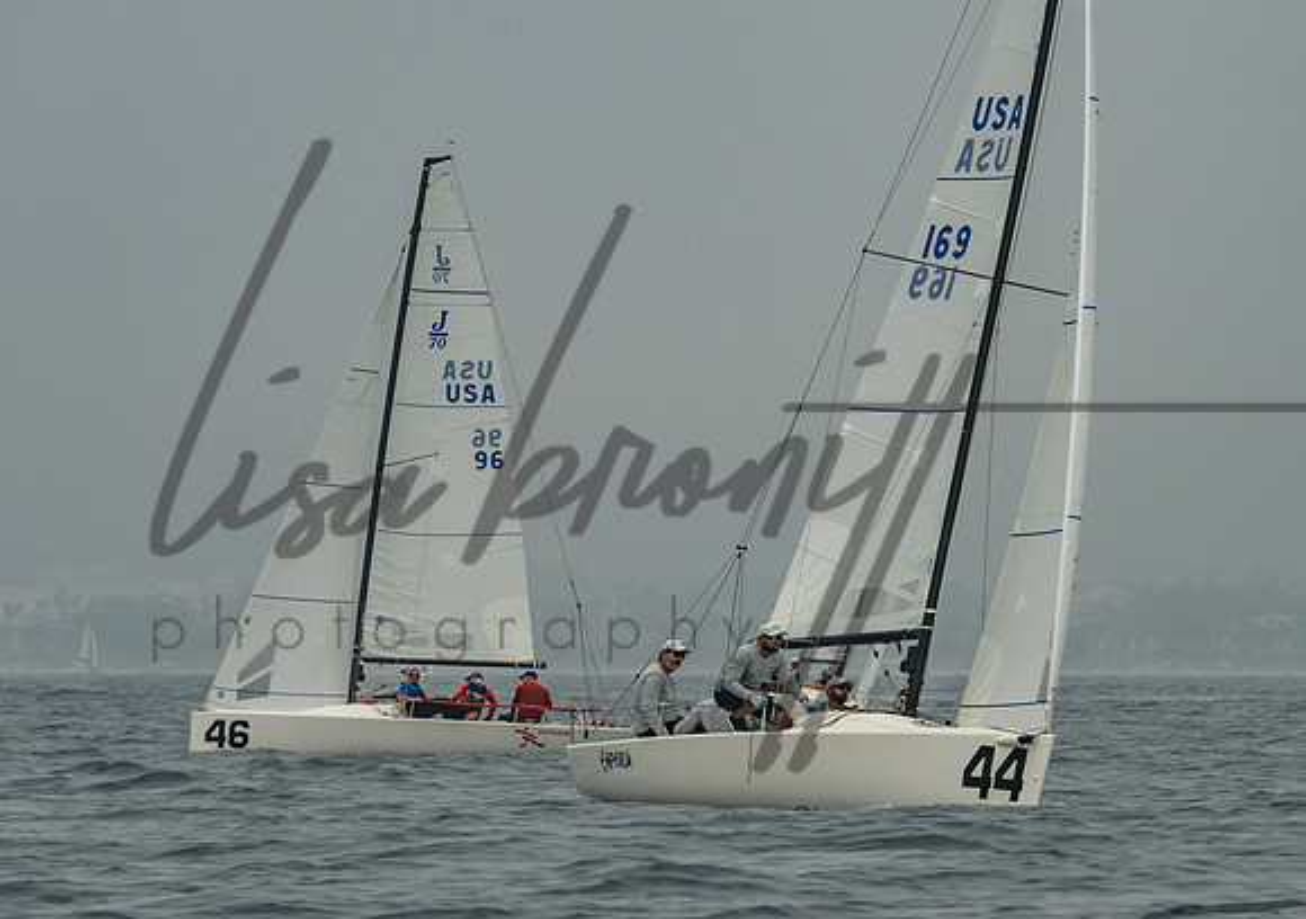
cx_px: 740
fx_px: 11287
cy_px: 427
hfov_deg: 6.6
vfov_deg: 4.7
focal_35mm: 306
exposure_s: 1/3200
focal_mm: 200
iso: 800
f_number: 9
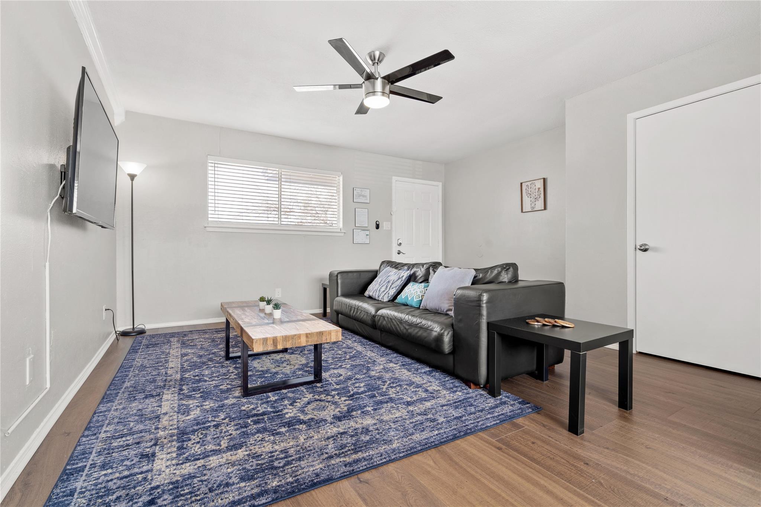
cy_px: 254
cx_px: 380
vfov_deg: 73.7
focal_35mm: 16
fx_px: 338
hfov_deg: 96.7
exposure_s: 1.3
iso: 100
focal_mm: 16
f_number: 8
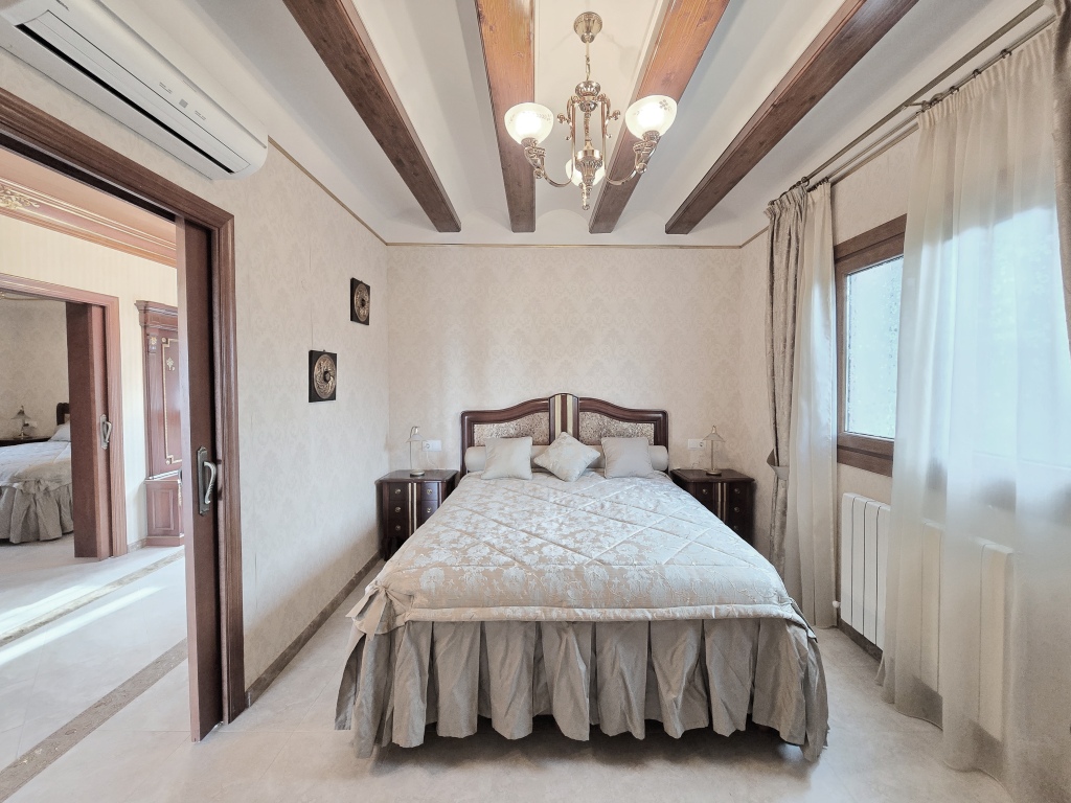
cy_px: 402
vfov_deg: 89.9
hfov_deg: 106.2
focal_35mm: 13
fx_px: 402
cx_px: 536
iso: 640
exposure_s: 1/50
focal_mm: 2.2
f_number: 2.2
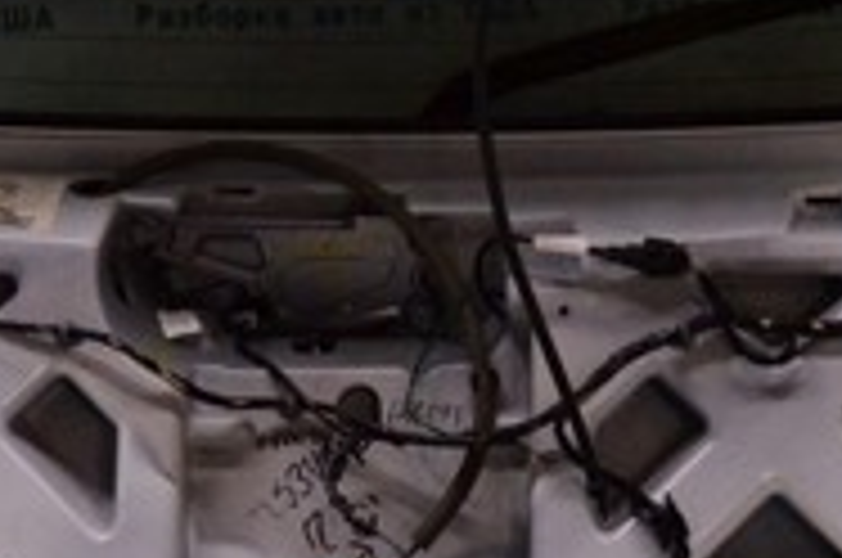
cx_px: 459
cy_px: 61
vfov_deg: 8.8
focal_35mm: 154
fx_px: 3596
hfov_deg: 13.4
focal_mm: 30
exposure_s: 1/125
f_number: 8
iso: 1600
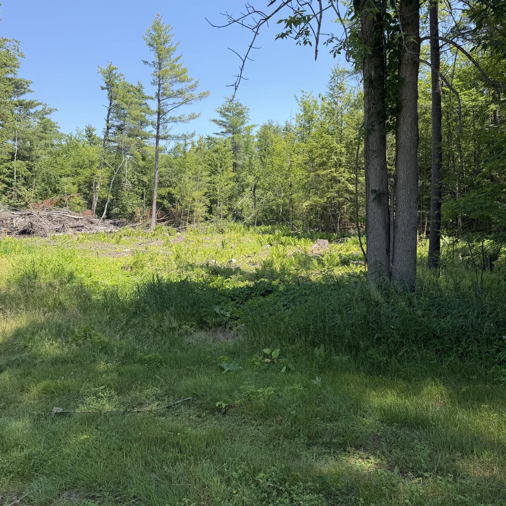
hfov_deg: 55.6
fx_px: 480
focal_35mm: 29
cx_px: 257
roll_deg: +0.4
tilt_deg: -2.0
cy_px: 226
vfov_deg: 55.5
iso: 80
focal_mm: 6.76
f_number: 1.78
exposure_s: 1/1901
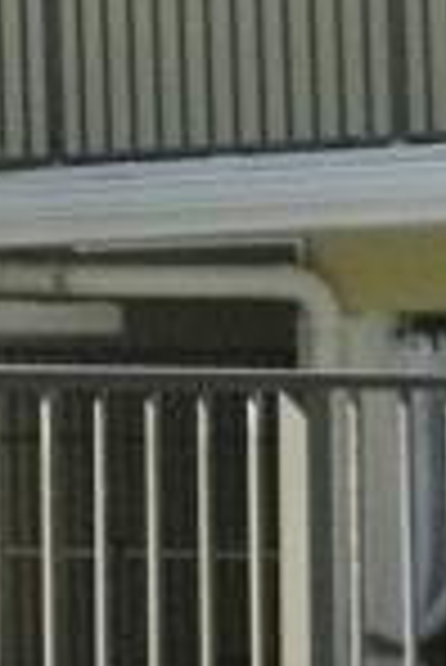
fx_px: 8676
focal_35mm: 468
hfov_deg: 2.9
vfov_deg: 4.4
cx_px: -604
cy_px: 128
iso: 200
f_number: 8.6
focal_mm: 12.2
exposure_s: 1/250
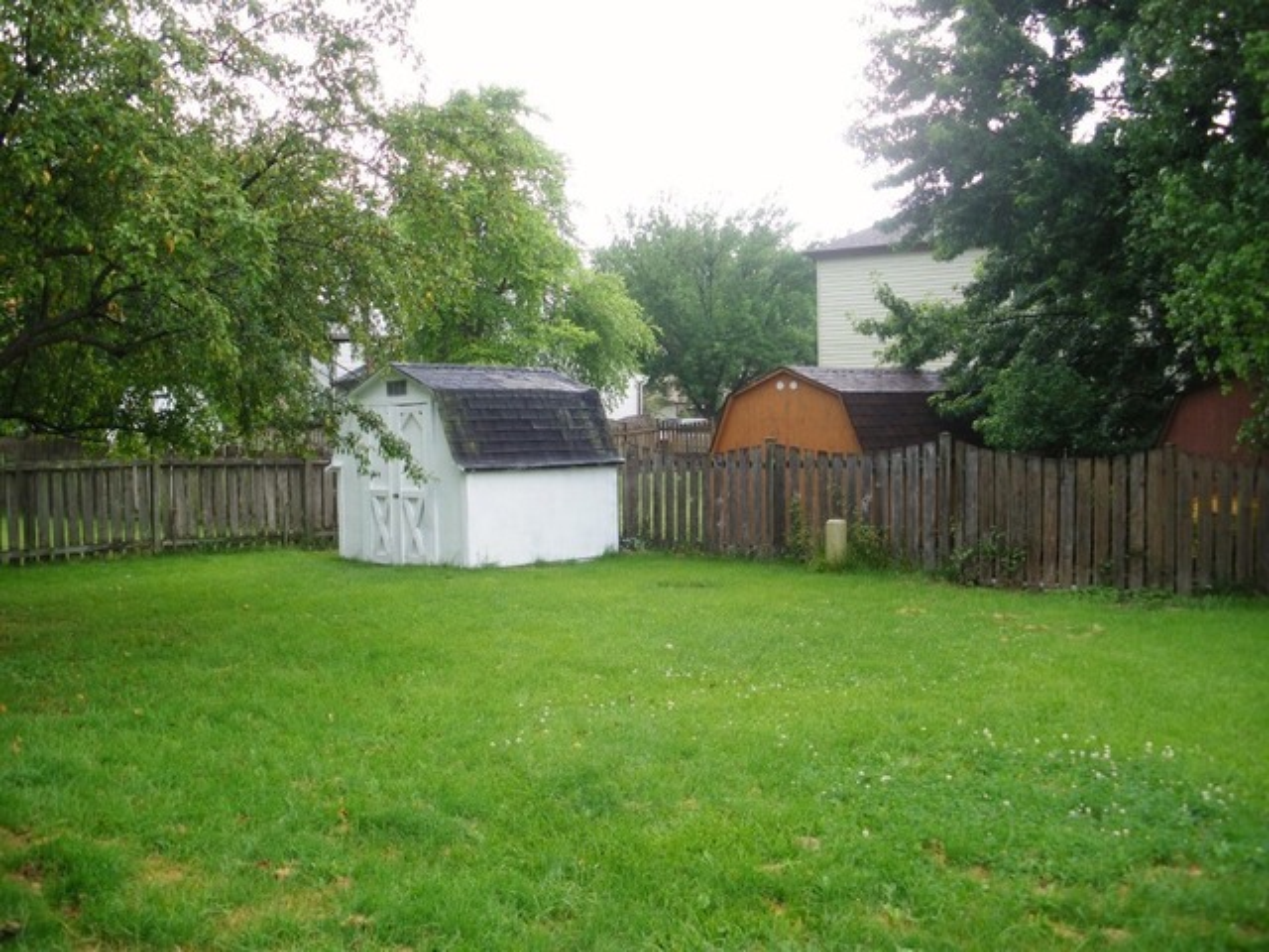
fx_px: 1320
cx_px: 634
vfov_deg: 39.7
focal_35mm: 36
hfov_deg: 51.4
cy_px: 476
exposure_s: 1/100
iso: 64
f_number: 3.5
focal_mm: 6.3
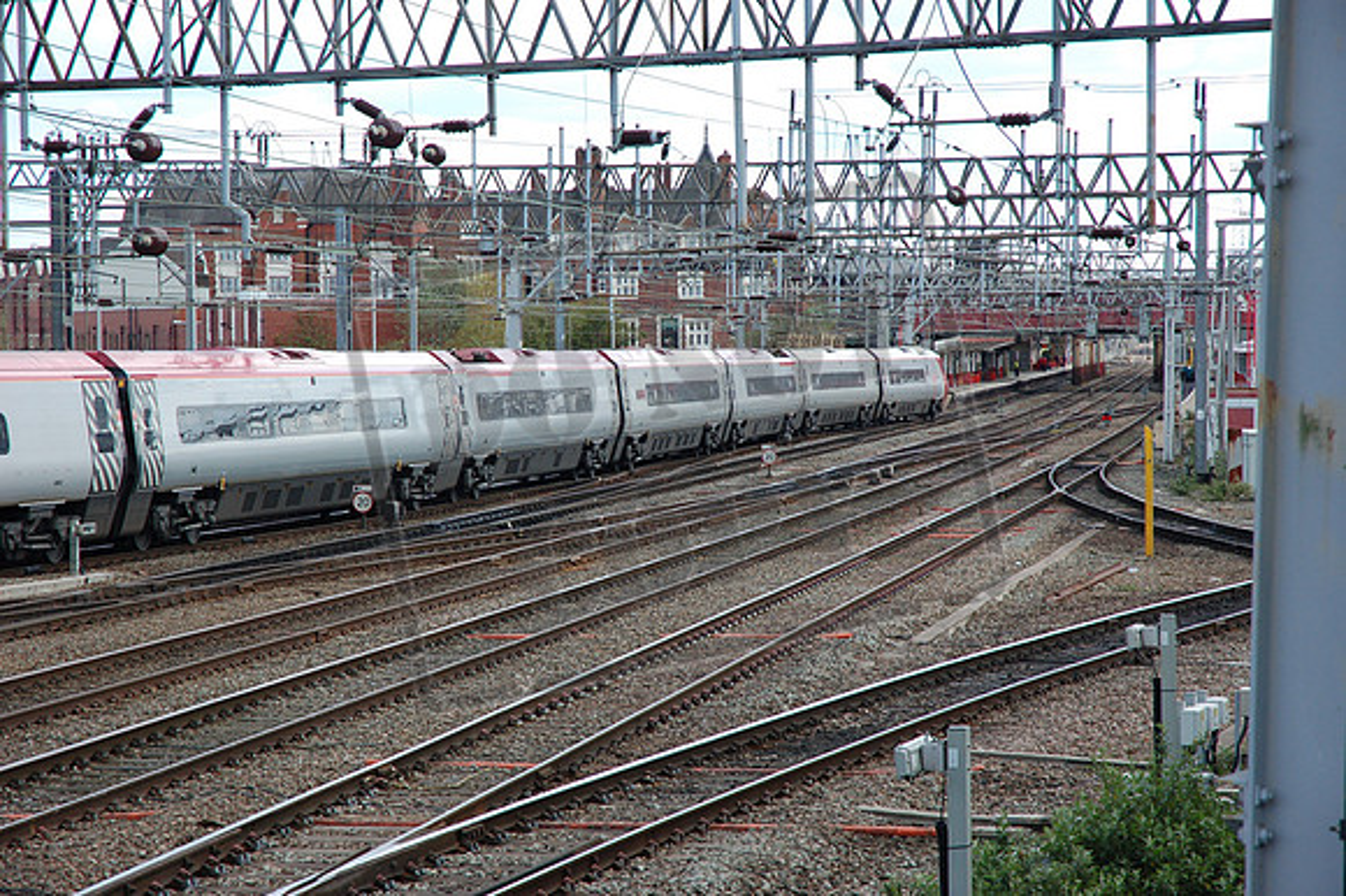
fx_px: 3923
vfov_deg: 13.0
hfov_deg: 19.5
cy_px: 448
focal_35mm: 105
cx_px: 673
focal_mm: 70
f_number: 5.6
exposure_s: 1/500
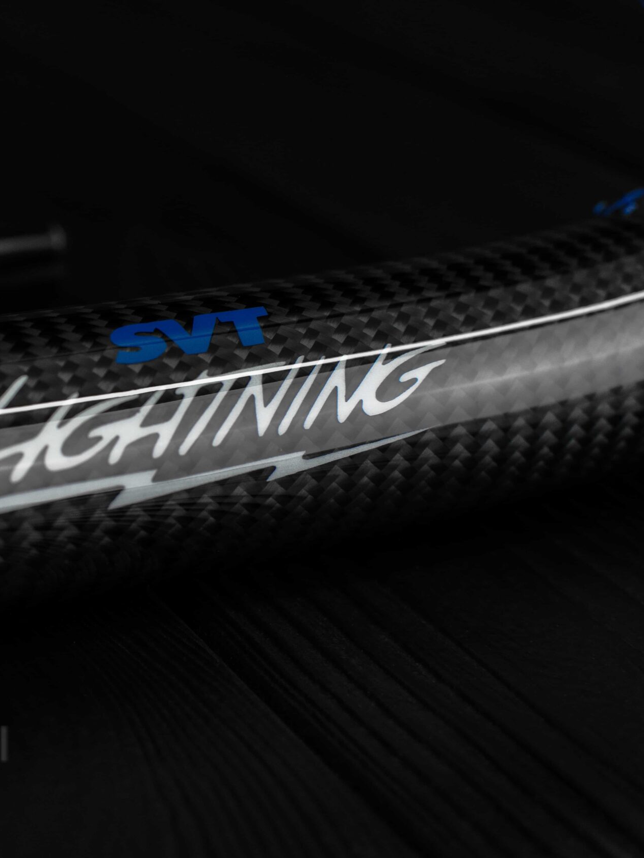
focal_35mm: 77
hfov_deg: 19.0
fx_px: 1903
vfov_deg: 25.4
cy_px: 434
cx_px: 113
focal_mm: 35
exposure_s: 1/125
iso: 500
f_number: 6.3
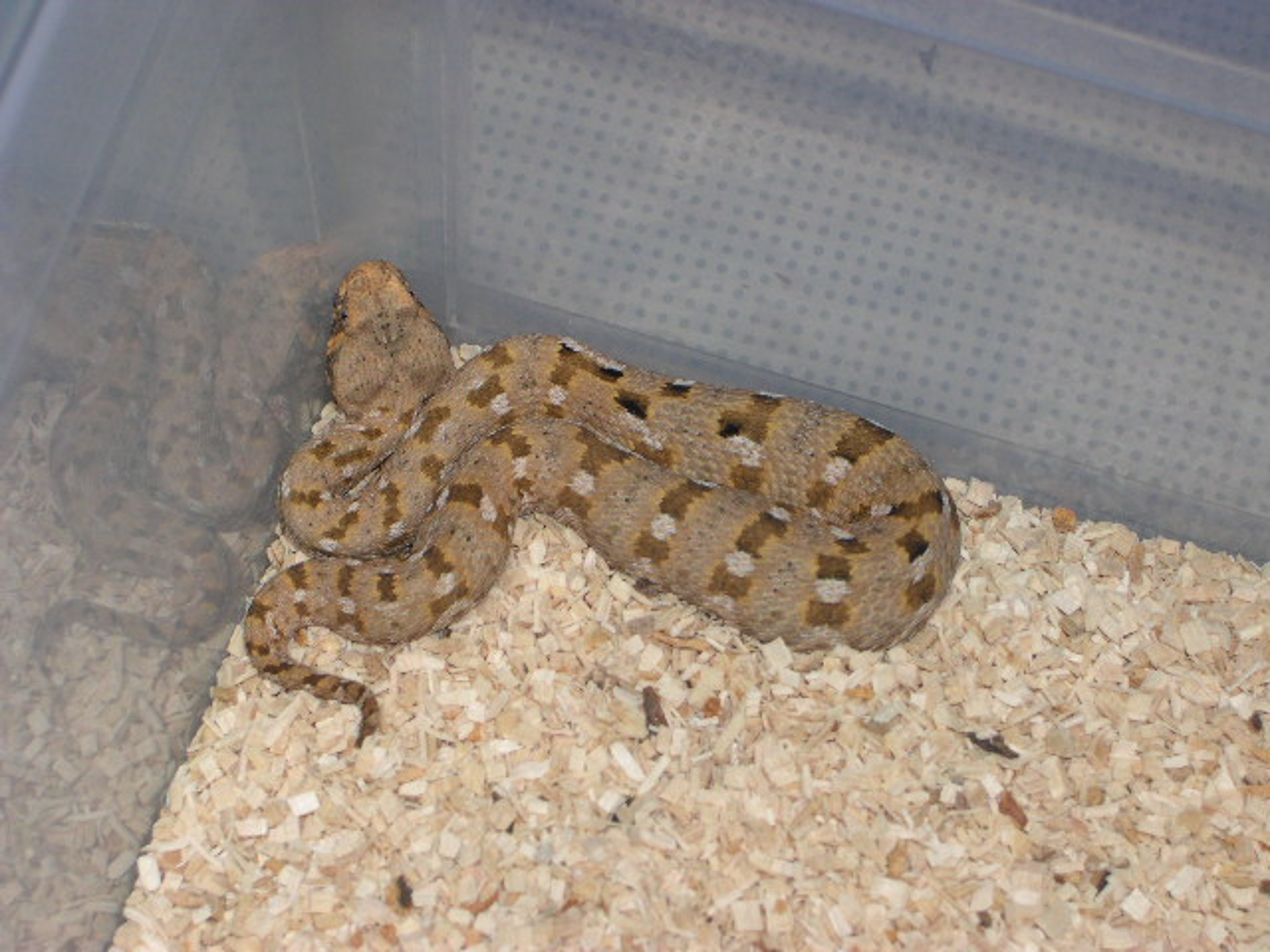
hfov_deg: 19.3
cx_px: 635
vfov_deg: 14.5
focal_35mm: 102
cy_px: 476
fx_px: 3742
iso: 100
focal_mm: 21.6
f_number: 13
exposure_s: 1/60
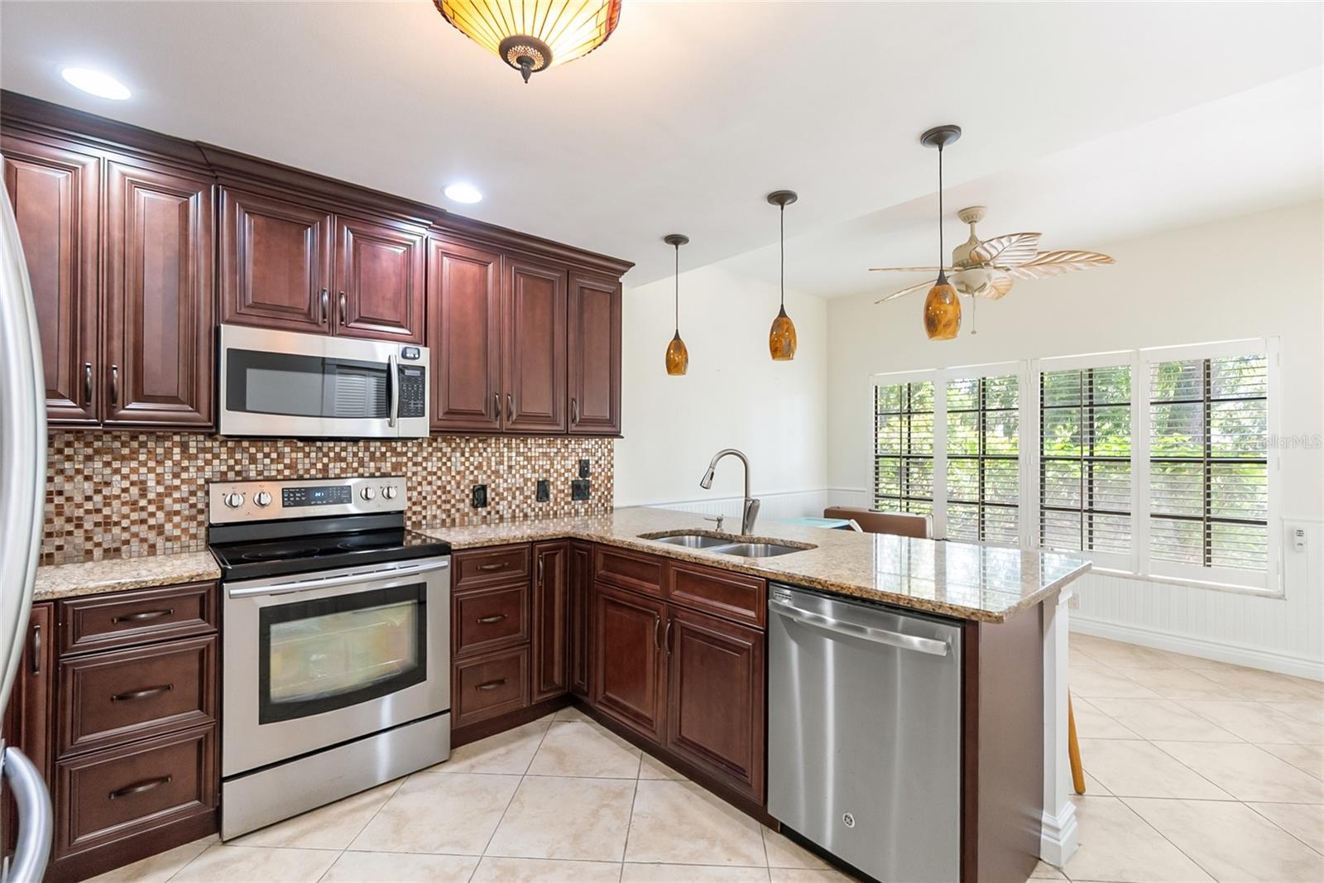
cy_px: 442
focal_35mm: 15
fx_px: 552
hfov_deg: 100.4
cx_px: 662
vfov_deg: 77.3
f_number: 4
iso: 1250
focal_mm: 10
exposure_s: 1/30
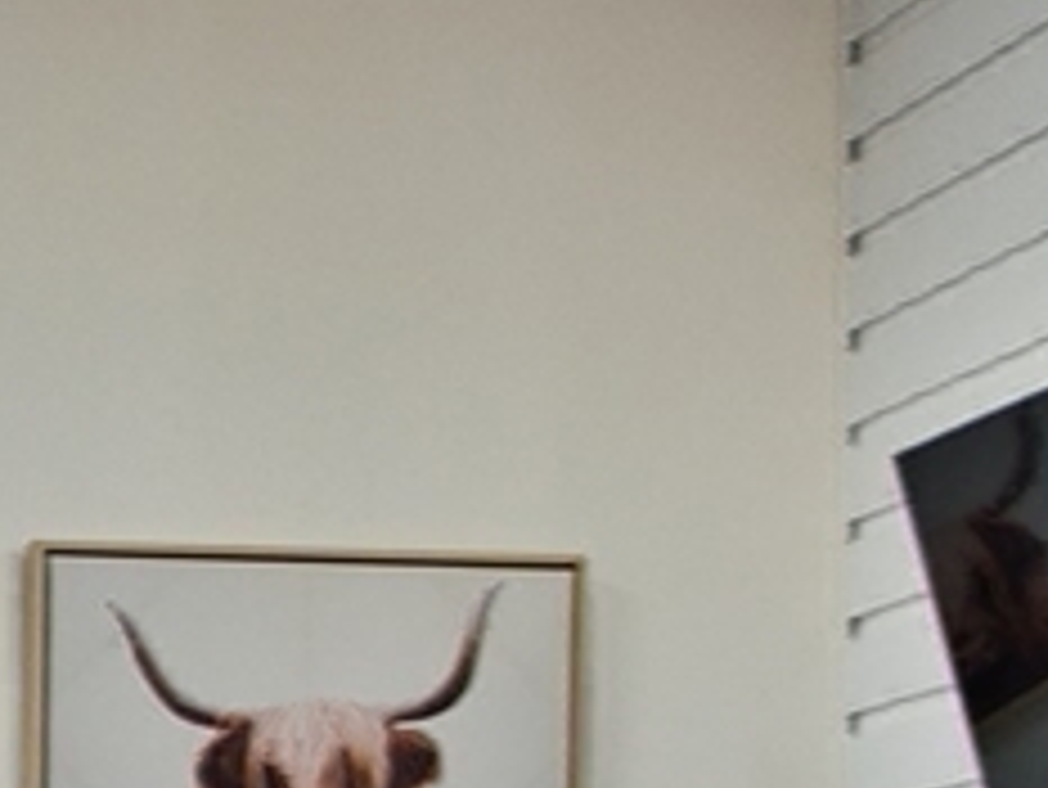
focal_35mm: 88
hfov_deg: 17.3
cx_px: -938
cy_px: 1279
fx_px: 2666
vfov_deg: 15.2
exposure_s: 1/125
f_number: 1.7
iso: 100
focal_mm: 10
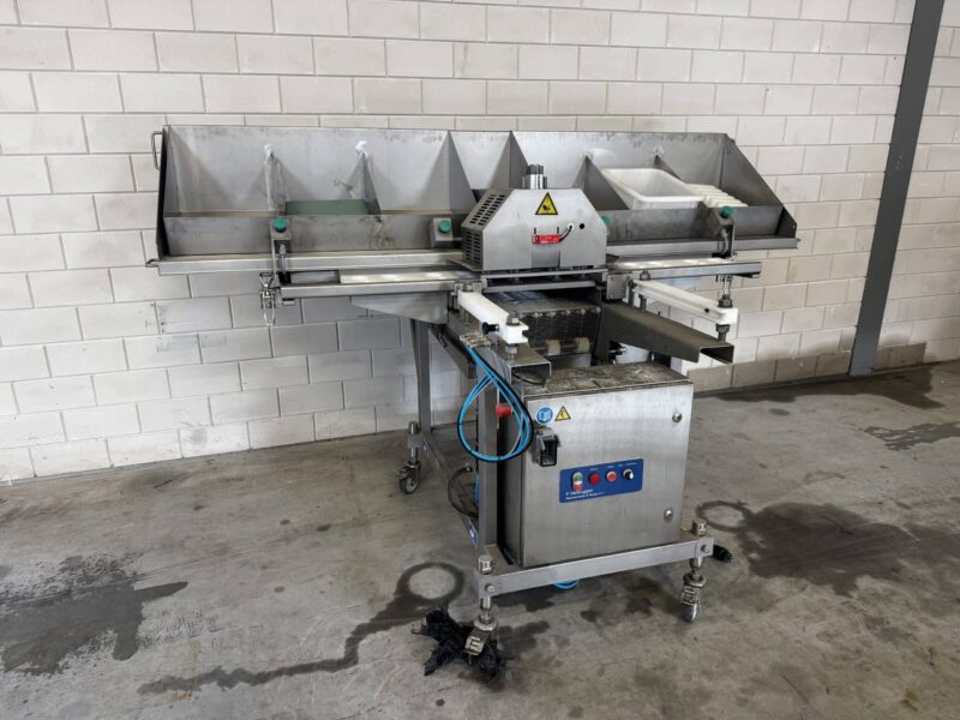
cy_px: 360
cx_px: 480
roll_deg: +0.2
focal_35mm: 24
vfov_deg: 56.8
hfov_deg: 71.6
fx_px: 666
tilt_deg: -18.1
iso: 125
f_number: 1.78
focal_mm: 6.76
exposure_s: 1/50
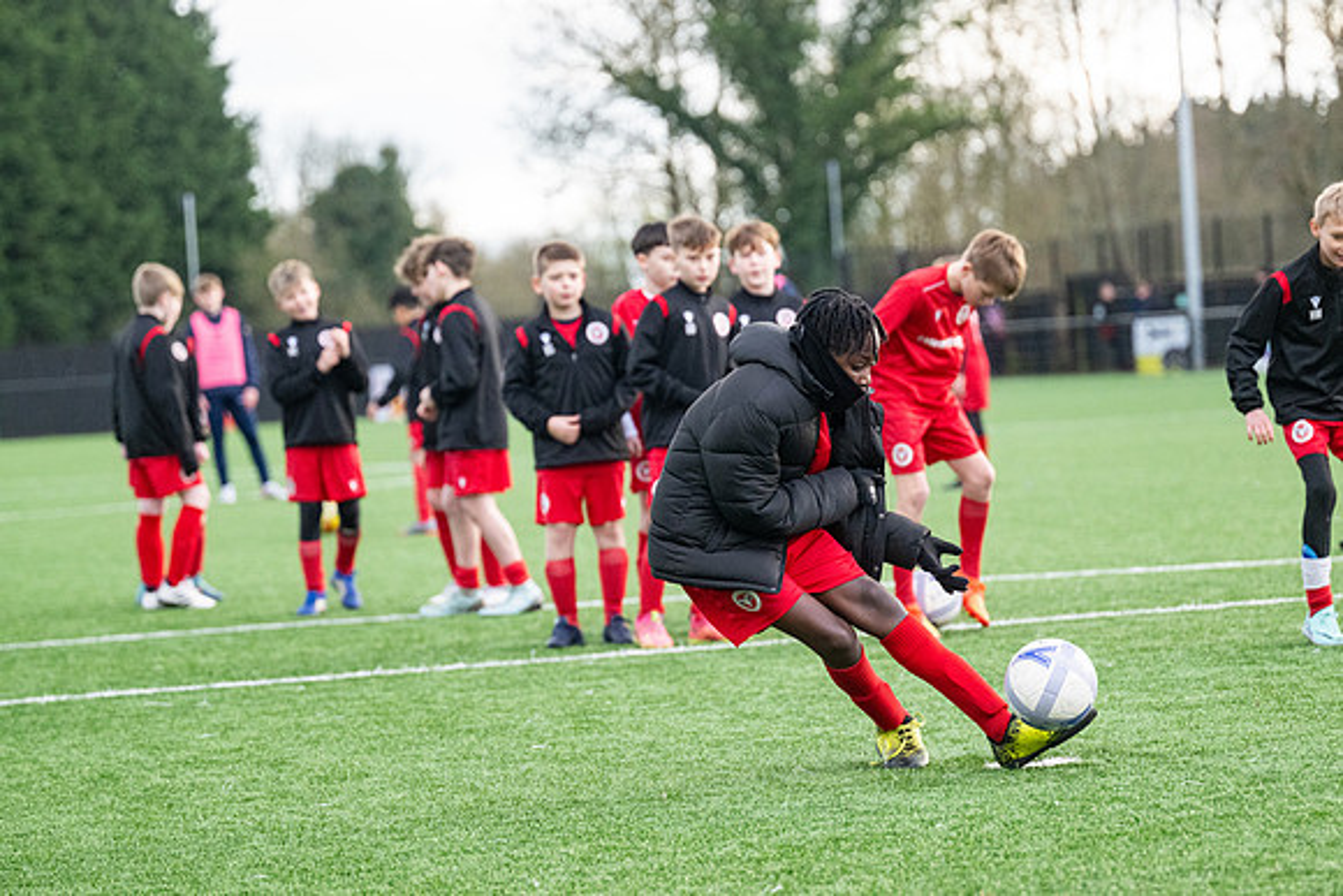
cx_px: 672
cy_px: 448
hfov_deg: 14.7
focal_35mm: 140
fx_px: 5224
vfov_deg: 9.8
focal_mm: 140
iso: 2000
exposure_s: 1/2000
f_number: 4
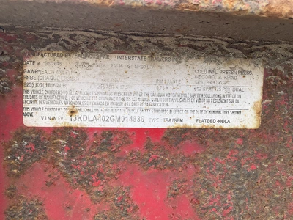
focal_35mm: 29
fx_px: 245
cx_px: 146
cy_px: 110
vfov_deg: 48.2
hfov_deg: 61.7
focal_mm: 3
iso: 20
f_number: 1.8
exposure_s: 1/147
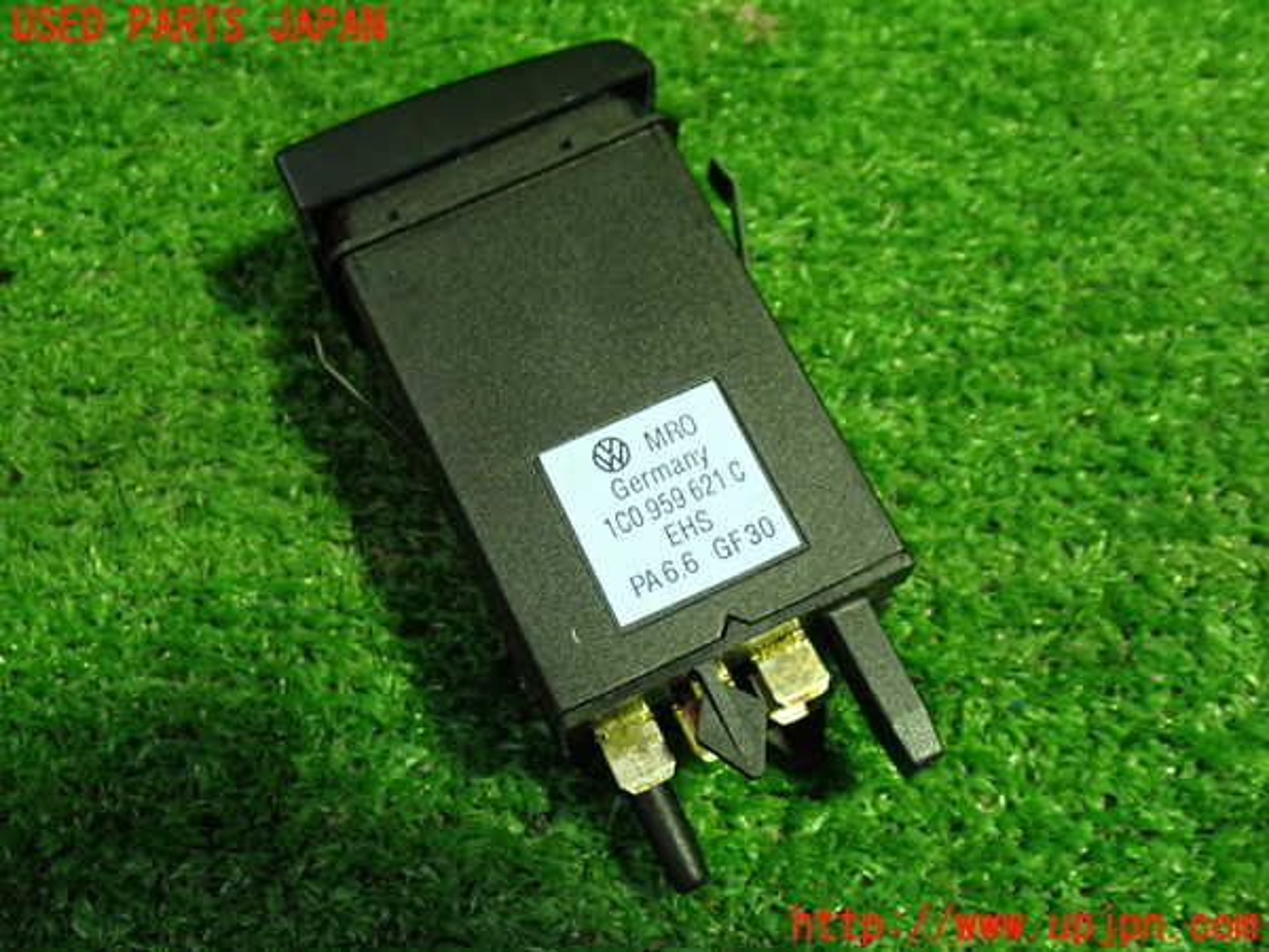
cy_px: 476
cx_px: 634
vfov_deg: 32.9
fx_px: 1613
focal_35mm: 44
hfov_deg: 42.9
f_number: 2.9
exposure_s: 1/40
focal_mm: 7.84
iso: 640
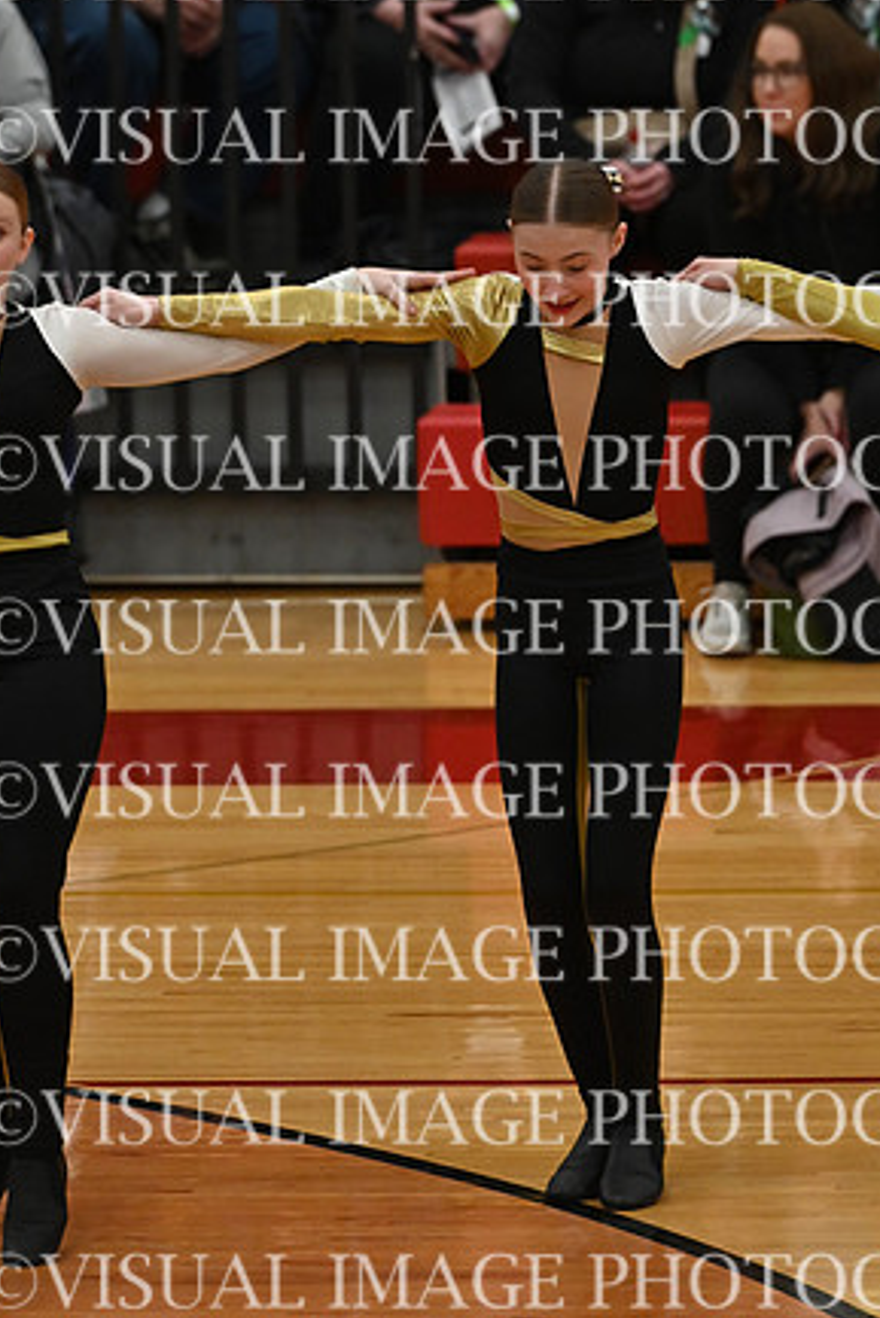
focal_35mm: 402
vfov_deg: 5.1
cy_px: 545
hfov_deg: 3.4
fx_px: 14727
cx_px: 568
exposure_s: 1/400
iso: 3200
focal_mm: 200
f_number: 4
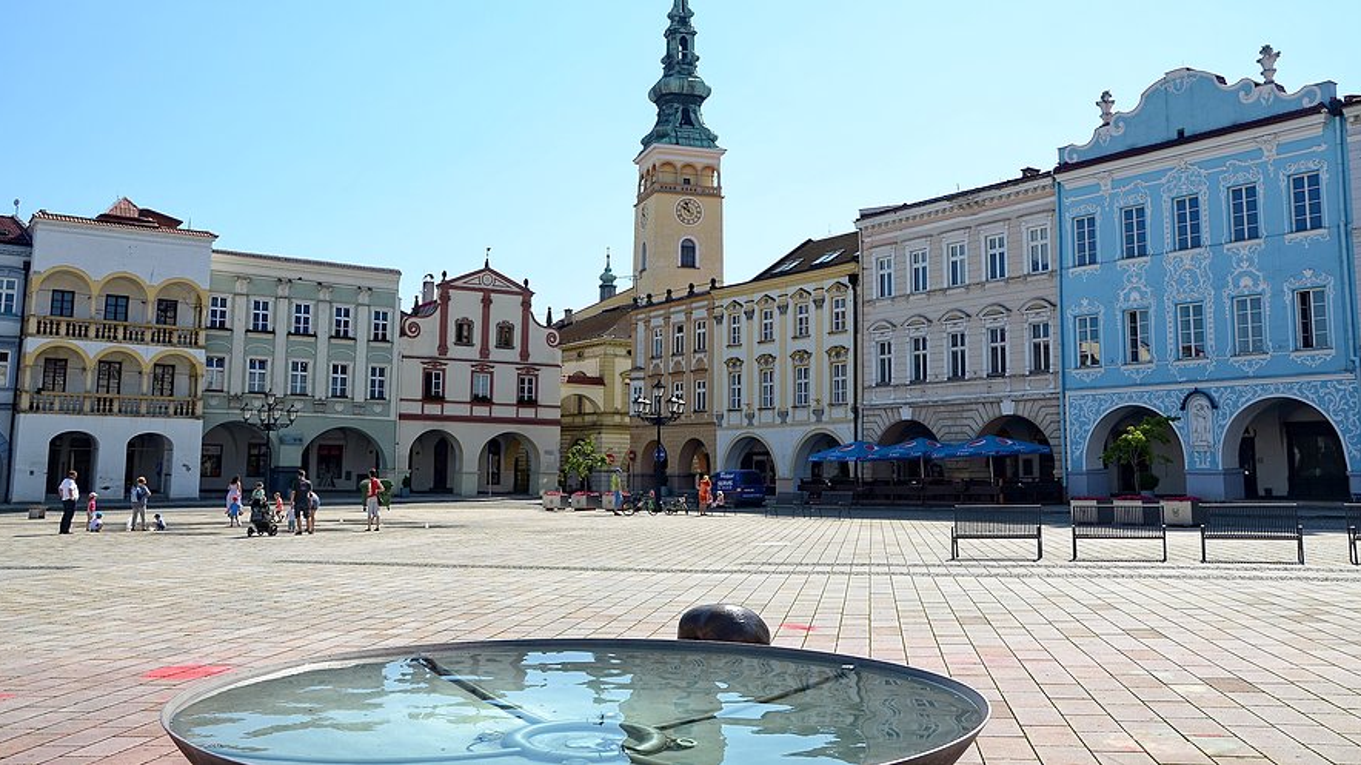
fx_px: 1210
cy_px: 309
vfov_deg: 35.0
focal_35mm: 34
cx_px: 684
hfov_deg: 58.7
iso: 100
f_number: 8
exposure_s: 1/250
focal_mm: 21
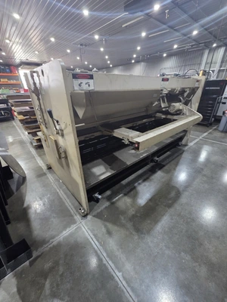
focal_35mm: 13
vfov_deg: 106.2
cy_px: 151
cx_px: 114
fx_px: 114
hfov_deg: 89.9
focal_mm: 2.2
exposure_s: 1/60
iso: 640
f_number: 2.2
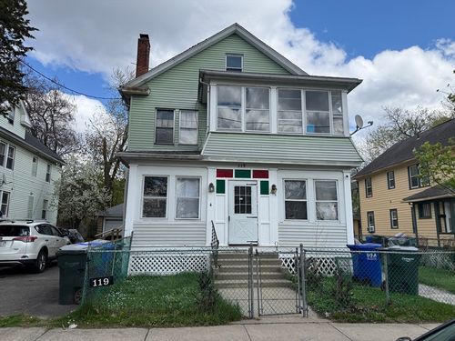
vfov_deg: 56.8
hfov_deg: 71.6
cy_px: 170
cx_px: 228
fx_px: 315
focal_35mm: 24
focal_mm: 6.76
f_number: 1.78
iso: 80
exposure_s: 1/4405
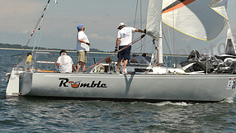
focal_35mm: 149
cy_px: -70
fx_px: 933
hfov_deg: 14.4
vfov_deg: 8.0
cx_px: 132
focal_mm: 70
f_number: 10
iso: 320
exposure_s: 1/1250
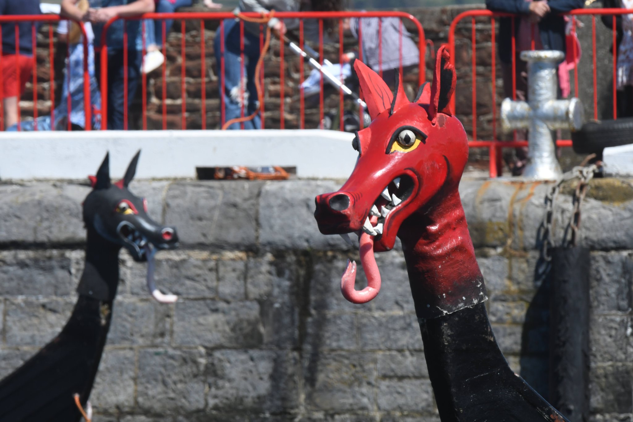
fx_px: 8439
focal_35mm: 480
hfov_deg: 4.3
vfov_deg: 2.9
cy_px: 211
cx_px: 316
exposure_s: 1/640
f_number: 13
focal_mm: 320
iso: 640
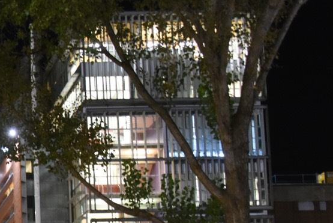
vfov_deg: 11.1
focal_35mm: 121
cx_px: -124
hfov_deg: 15.9
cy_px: 280
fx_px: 1120
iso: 4000
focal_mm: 42
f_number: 4
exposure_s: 1/10
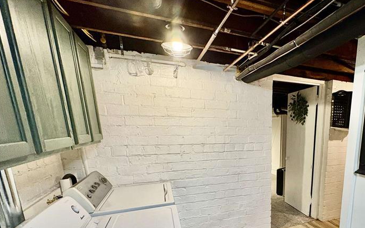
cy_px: 180
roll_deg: -0.5
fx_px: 219
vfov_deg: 51.8
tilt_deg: -13.5
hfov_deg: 75.2
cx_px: 264
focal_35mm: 22
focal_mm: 2.22
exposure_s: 1/60
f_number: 2.2
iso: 320
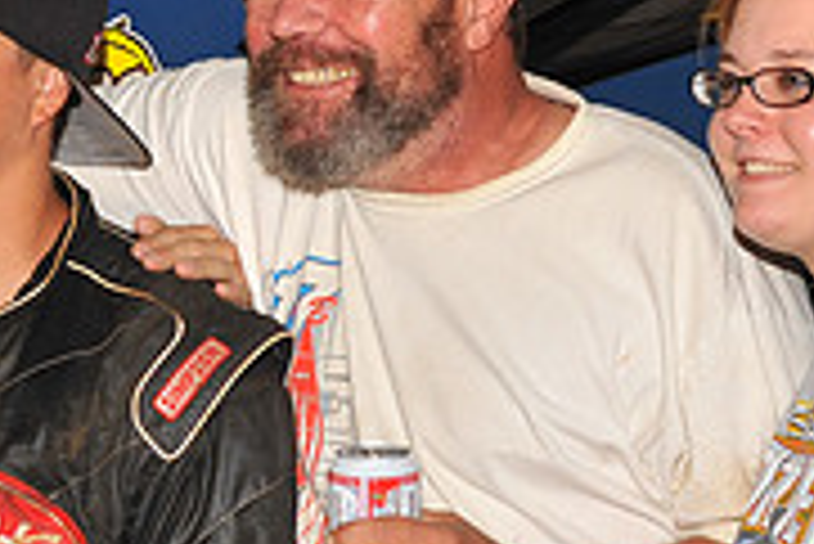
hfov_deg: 8.0
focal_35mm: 256
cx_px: 4
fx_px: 5793
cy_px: 396
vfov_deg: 5.4
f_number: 8
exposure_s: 1/250
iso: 640
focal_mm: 80
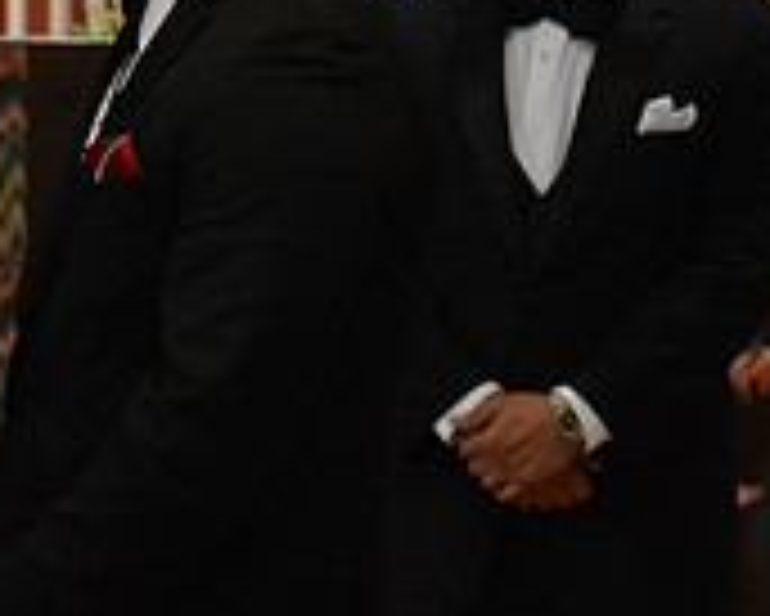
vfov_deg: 4.7
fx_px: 7593
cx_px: -207
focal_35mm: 333
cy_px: 261
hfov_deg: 5.8
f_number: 5.6
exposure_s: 1/80
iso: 3200
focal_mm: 70
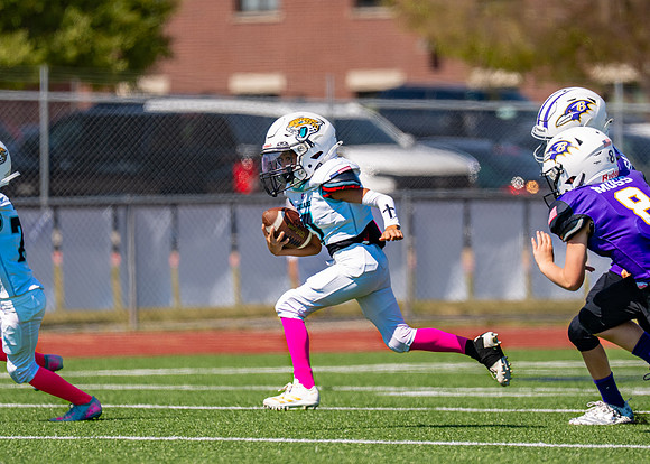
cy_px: 218
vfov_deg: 3.5
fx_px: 7529
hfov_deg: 4.9
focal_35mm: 408
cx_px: 392
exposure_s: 1/2500
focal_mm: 200
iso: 100
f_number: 2.8
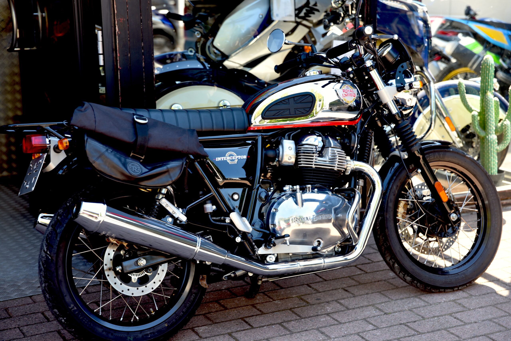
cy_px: 170
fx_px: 994
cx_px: 256
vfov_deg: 19.5
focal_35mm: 70
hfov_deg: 28.8
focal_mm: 70
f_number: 4
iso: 100
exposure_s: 1/60
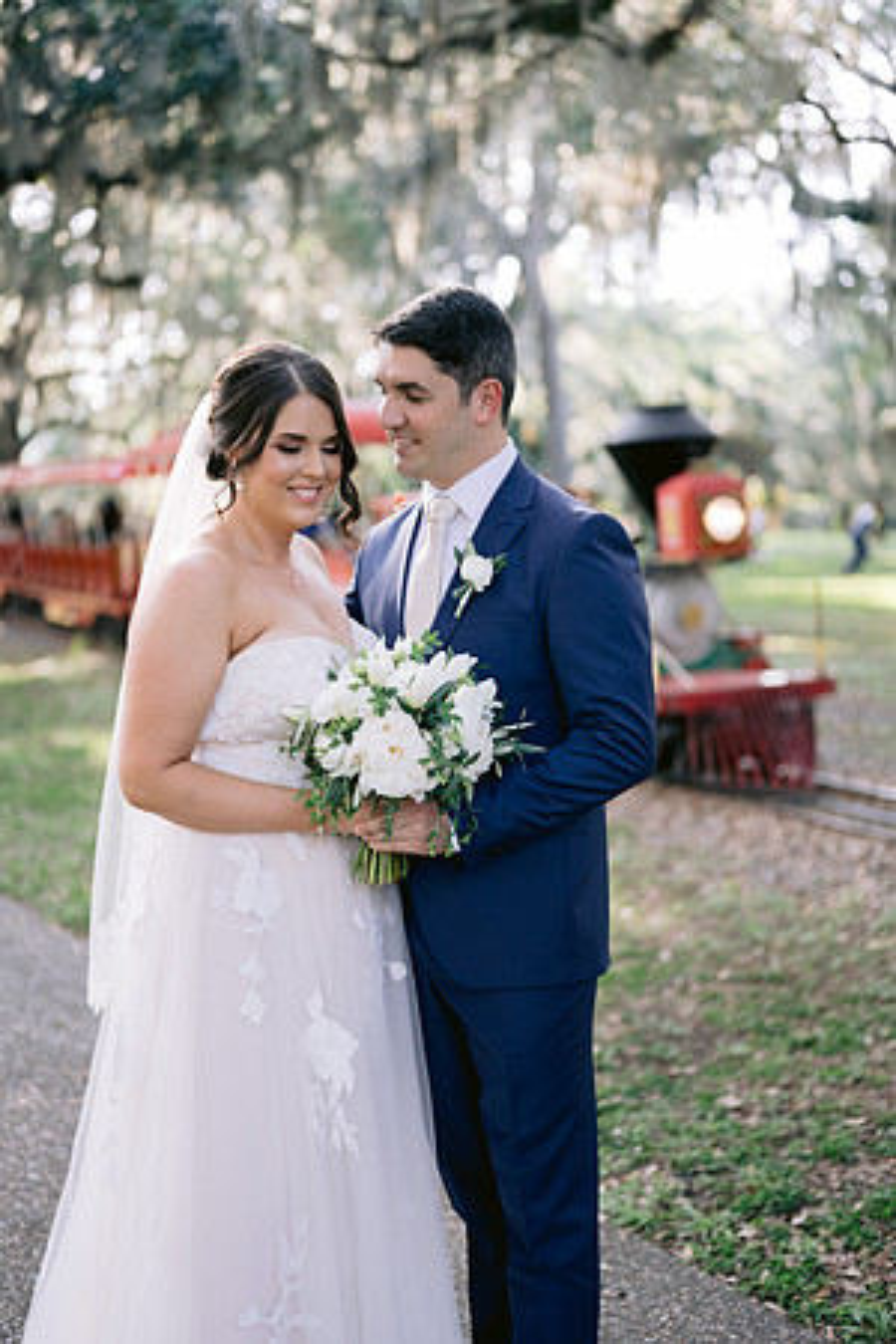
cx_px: 448
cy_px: 672
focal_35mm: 50
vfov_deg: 39.6
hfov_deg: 27.0
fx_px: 1867
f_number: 1.8
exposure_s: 1/320
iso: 160
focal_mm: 50
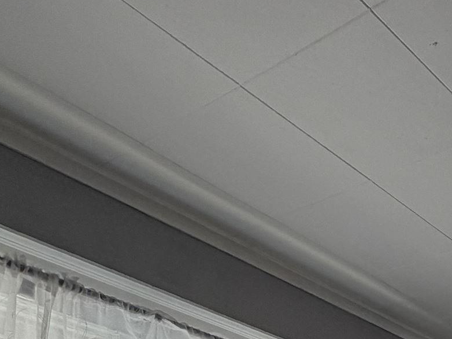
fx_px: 718
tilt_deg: +4.7
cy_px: 565
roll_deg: +0.2
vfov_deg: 20.7
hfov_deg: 29.5
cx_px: 555
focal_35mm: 55
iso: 64
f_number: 2.2
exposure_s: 1/120
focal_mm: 2.22
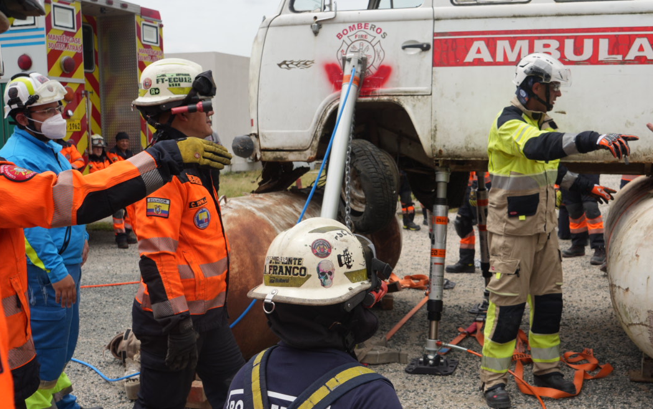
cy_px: 195
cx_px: 406
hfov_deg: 44.9
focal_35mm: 44
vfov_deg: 29.2
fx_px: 783
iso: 100
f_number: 8
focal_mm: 28
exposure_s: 1/320
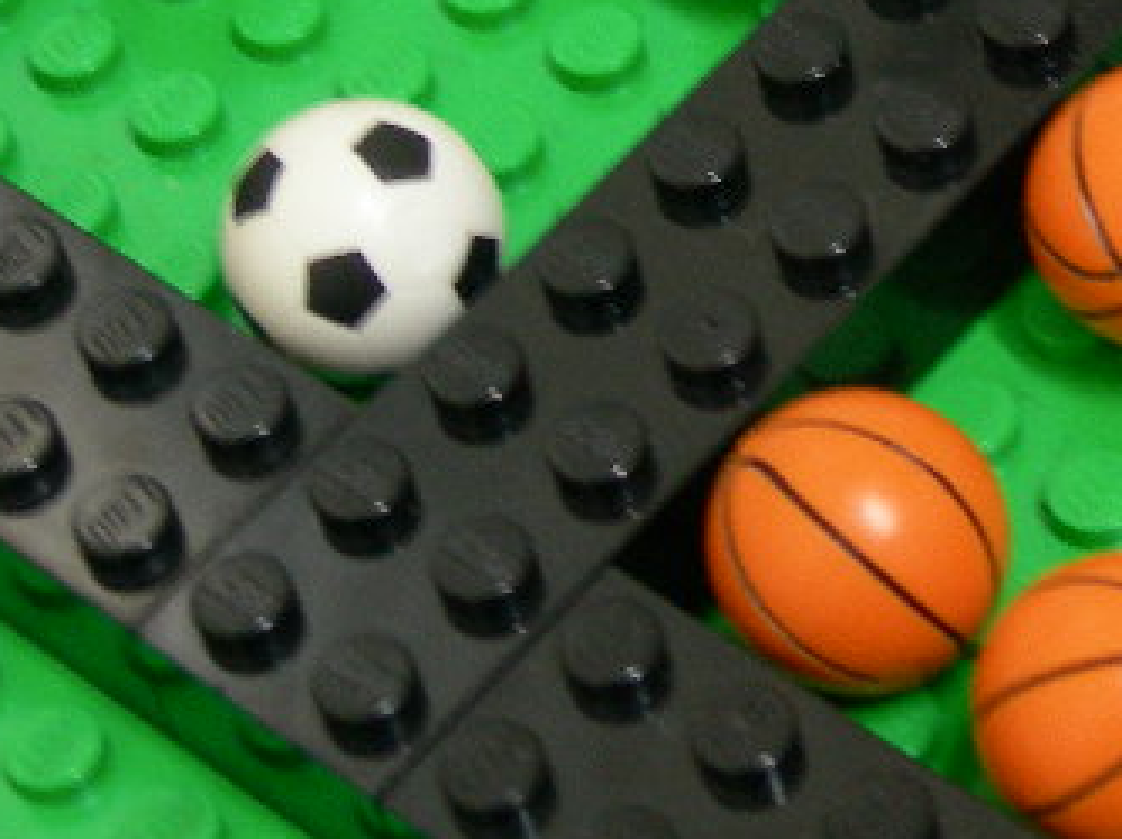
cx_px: 1149
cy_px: -67
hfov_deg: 12.4
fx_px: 5083
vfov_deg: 9.4
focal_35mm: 157
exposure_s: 1/4.6
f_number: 3.2
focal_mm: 10.6
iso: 170
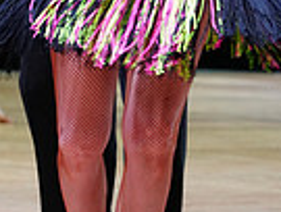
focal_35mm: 346
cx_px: 116
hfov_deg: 5.7
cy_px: -139
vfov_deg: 4.3
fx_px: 2816
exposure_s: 1/320
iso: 2500
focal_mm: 84
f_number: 4
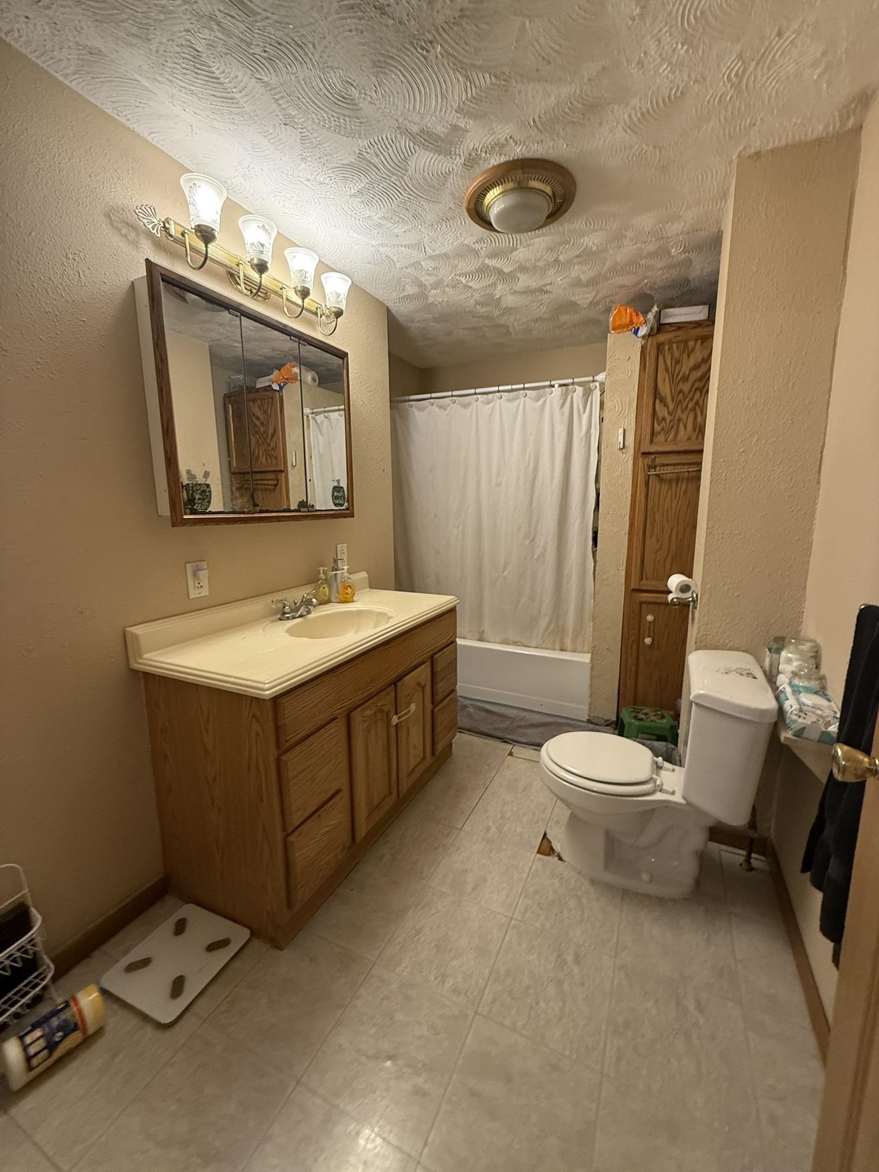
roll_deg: -1.6
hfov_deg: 85.7
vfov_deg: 102.1
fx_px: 474
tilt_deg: -8.2
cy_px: 586
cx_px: 440
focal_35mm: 14
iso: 250
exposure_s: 1/60
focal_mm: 2.22
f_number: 2.2
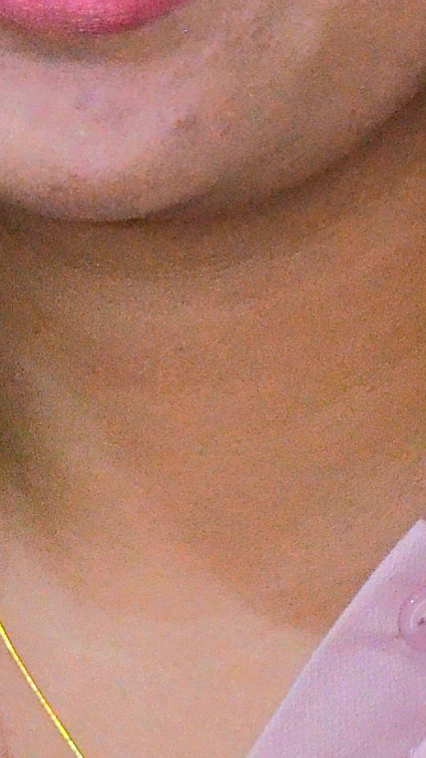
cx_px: 462
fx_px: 7653
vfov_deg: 5.6
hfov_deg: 3.2
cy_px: 1002
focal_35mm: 381
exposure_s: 1/60.2
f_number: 5.3
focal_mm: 40
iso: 3200
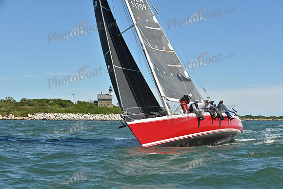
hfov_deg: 28.8
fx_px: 550
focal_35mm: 70
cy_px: 94
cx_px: 142
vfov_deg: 19.5
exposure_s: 1/1600
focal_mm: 70
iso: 320
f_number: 7.1
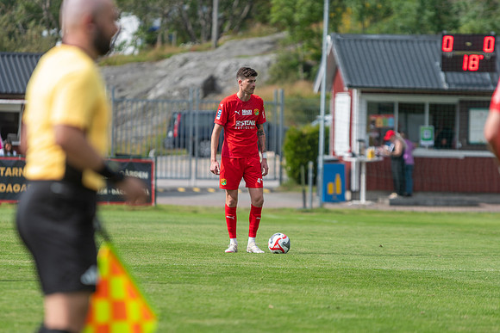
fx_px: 4465
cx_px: 250
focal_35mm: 321
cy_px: 166
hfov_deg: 6.4
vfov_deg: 4.3
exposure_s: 1/1600
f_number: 3.2
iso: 250
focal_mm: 200
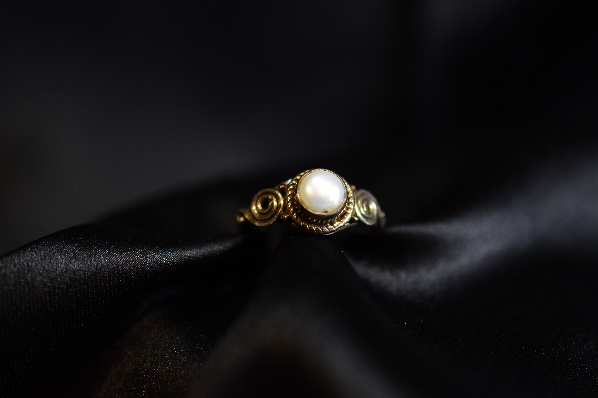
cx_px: 299
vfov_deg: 22.6
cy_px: 199
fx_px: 997
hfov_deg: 33.4
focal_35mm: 60
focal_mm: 40
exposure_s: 1/200
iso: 800
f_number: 3.2
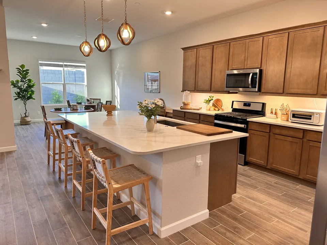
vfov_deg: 56.8
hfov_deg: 71.6
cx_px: 164
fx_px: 227
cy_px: 122
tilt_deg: -9.2
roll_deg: -1.3
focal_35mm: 24
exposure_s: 1/120
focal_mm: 6.9
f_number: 1.8
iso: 160
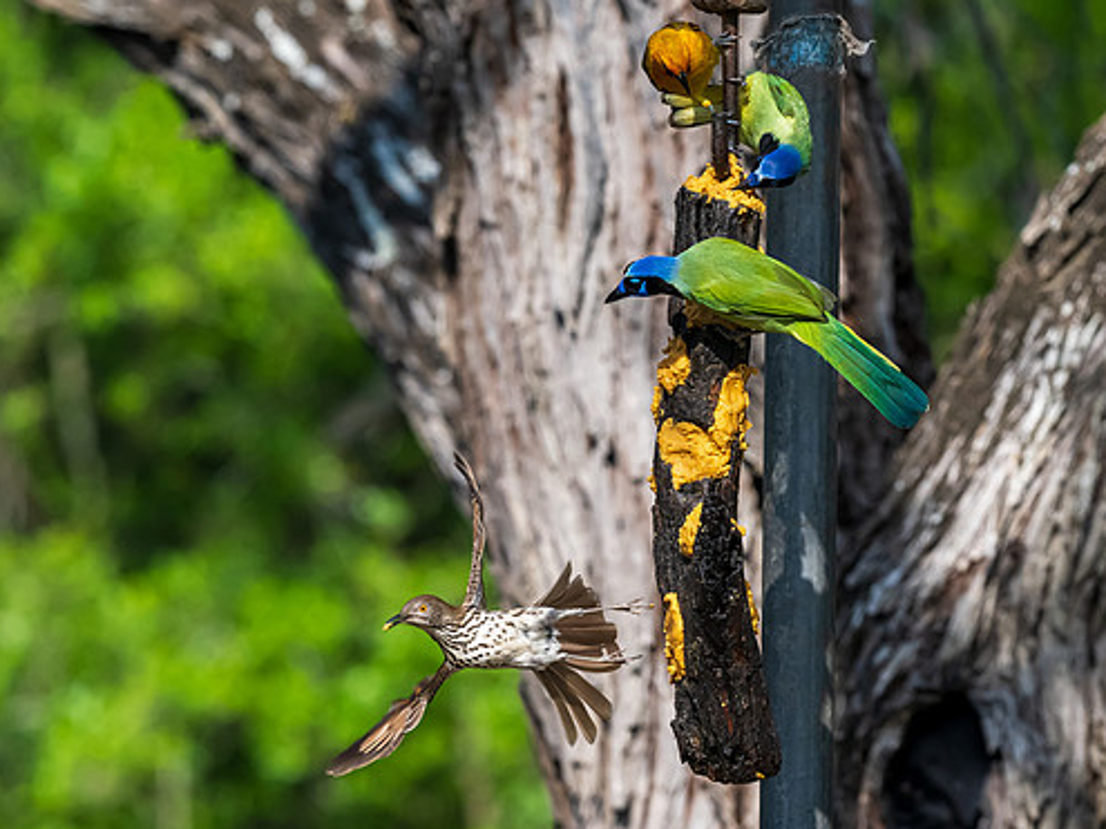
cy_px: 480
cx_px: 792
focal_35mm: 636
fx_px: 20316
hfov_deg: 3.1
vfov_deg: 2.3
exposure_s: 1/3200
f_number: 8
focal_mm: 400
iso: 1800
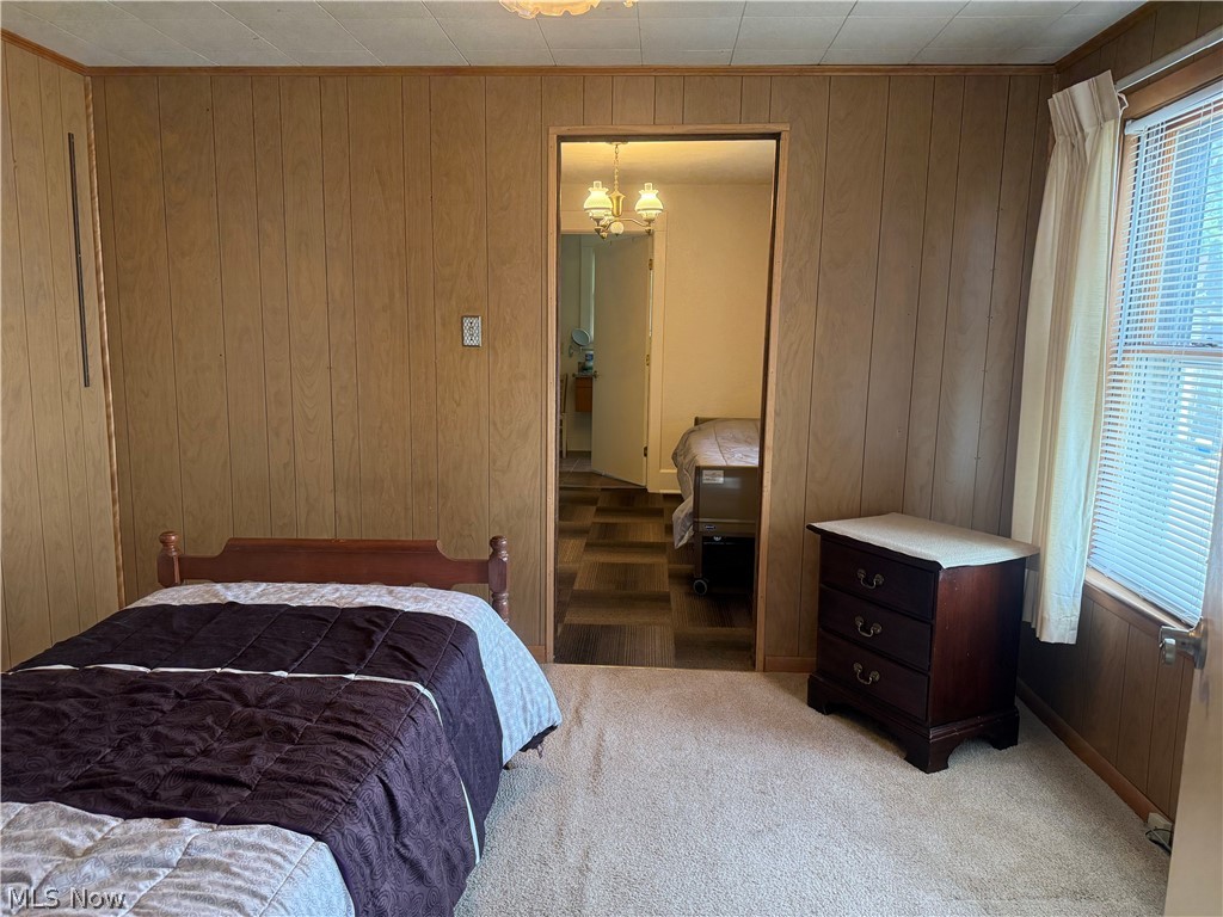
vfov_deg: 56.8
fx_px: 848
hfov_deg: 71.6
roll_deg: -0.9
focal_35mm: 24
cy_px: 458
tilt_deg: -7.7
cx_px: 612
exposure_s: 1/120
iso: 250
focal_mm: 6.76
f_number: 1.78
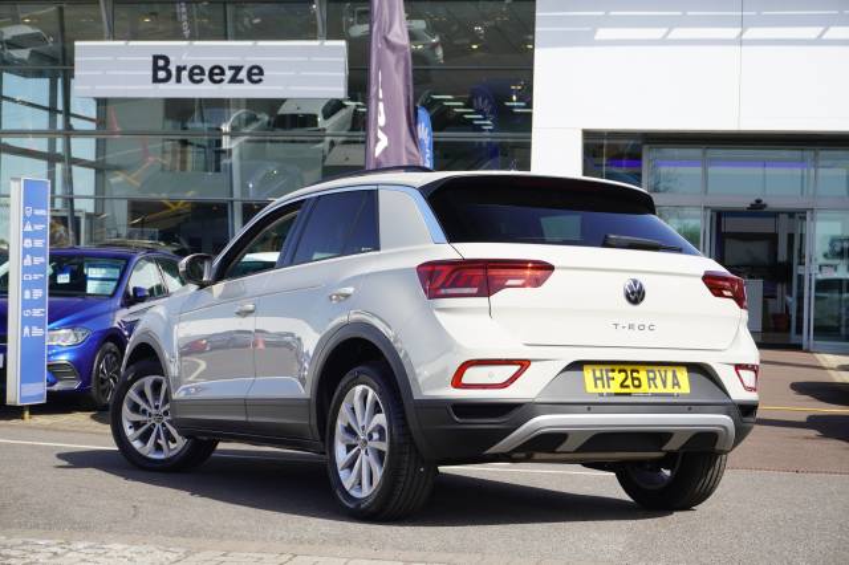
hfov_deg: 31.9
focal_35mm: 63
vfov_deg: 21.5
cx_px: 424
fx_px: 1485
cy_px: 282
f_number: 7.1
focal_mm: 42
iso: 100
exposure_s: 1/100
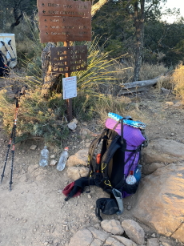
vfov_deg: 58.2
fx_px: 220
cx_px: 92
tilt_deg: -19.7
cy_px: 109
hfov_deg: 45.4
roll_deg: -0.3
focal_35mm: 31
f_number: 1.8
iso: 64
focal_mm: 4.25
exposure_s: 1/121
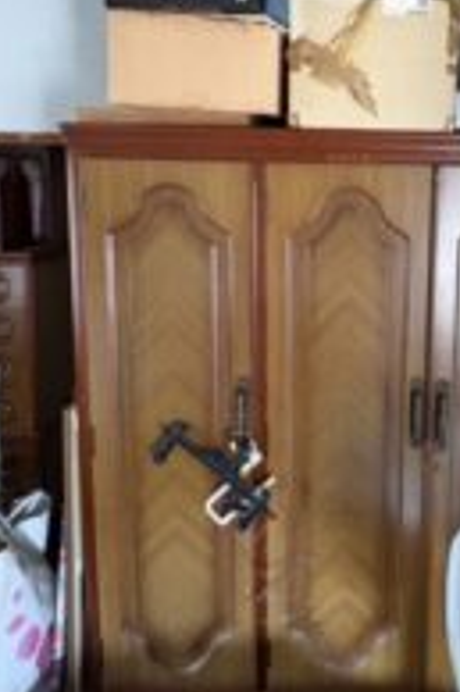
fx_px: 518
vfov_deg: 65.5
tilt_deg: -5.7
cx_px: 378
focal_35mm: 27
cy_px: 225
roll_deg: -0.9
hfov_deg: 45.1
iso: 800
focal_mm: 2.22
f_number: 2.2
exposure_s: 1/60
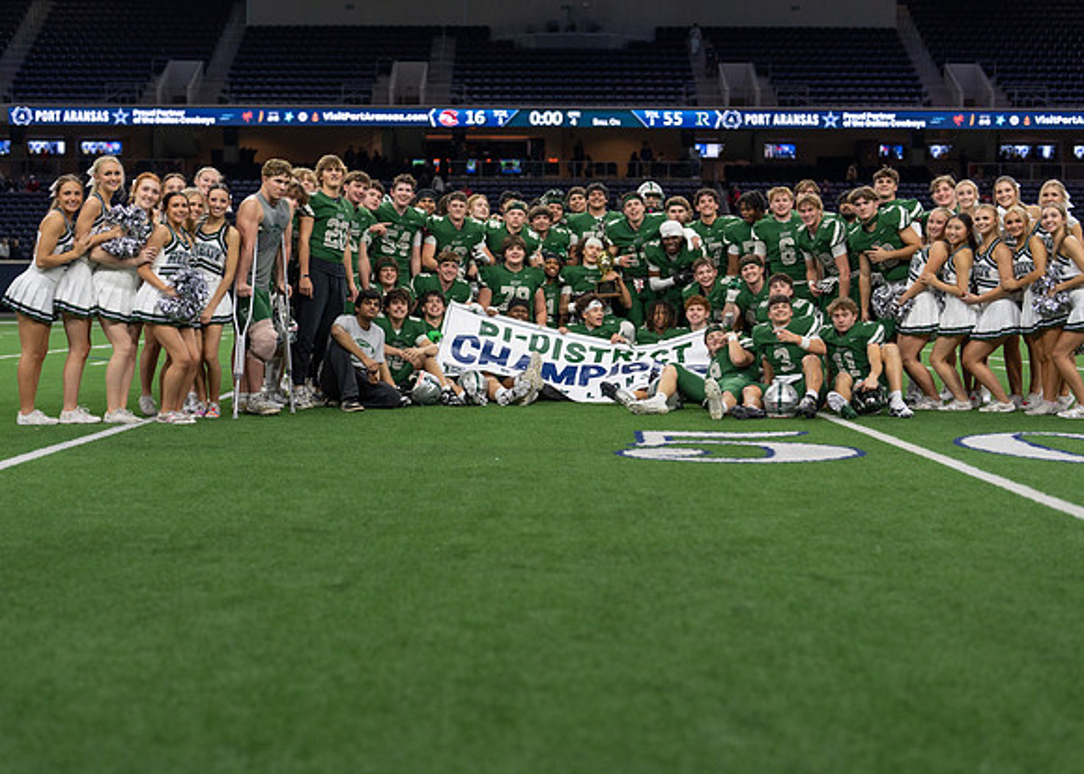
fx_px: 1632
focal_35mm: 53
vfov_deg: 26.7
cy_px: 387
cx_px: 512
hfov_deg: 36.7
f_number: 2
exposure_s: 1/500
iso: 400
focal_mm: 50
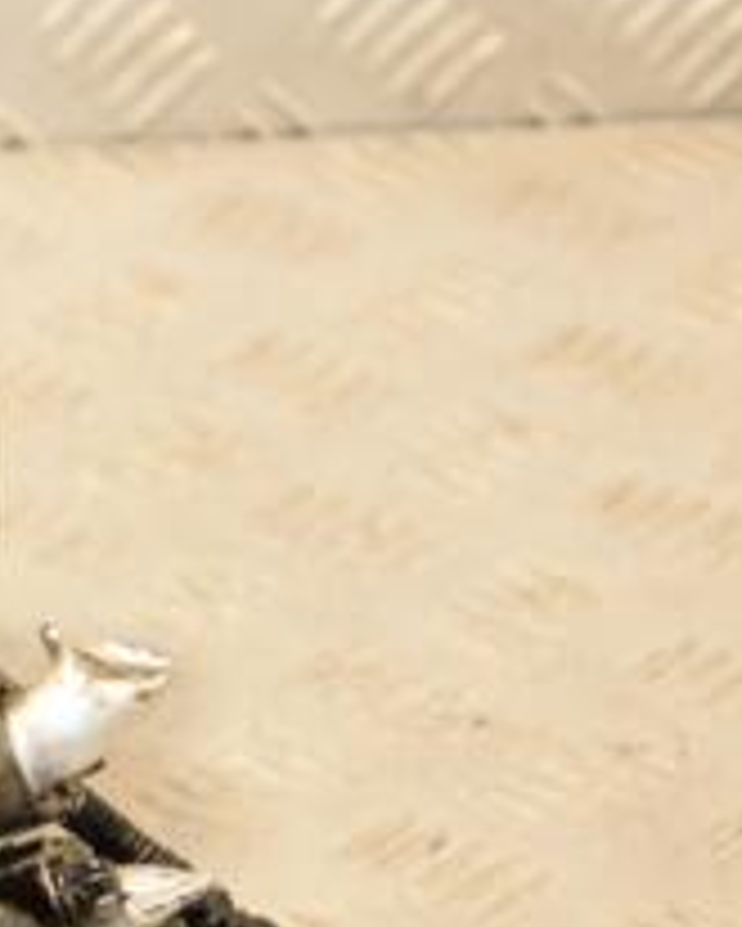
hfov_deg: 7.2
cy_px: 720
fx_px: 5843
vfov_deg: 9.0
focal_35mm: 213
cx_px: -243
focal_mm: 52
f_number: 5.6
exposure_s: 1/200
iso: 800
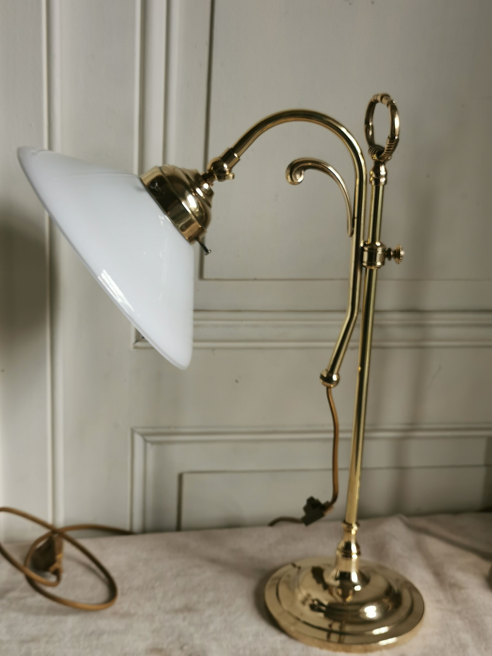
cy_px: 328
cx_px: 246
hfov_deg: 26.1
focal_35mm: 56
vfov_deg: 34.3
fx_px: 1061
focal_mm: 5.58
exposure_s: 1/186
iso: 50
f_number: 1.8
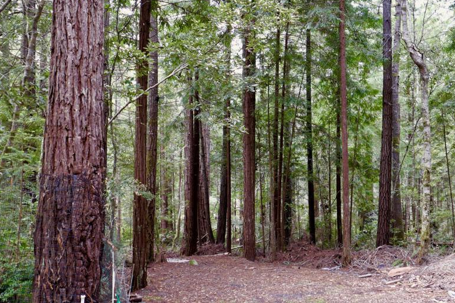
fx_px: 417
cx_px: 292
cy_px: 163
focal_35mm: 33
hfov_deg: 56.4
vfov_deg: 39.9
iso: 200
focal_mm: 10.9
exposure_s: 1/80
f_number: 1.7
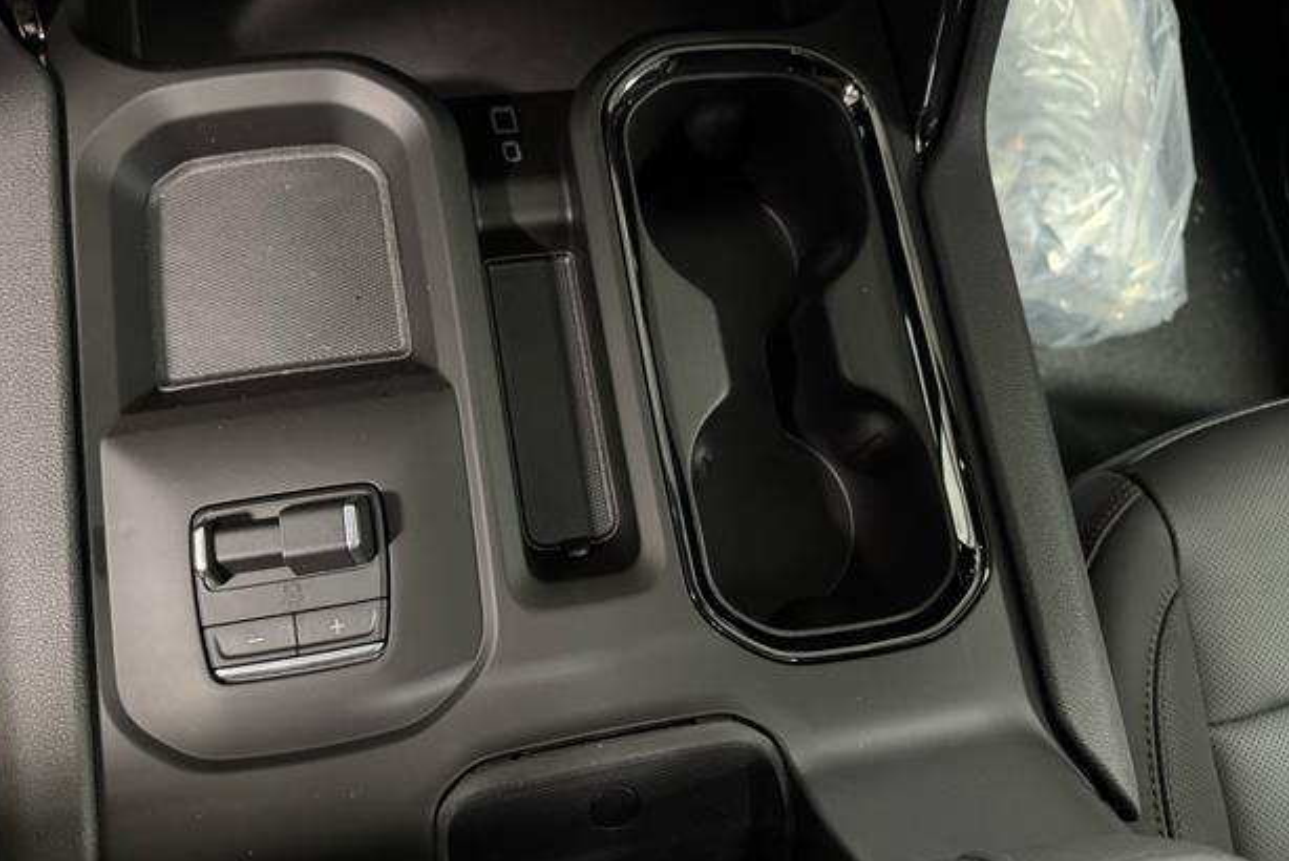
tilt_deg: -75.4
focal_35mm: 26
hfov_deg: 69.3
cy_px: 428
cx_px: 621
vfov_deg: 49.6
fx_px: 931
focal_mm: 6.76
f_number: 1.78
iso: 1250
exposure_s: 1/30
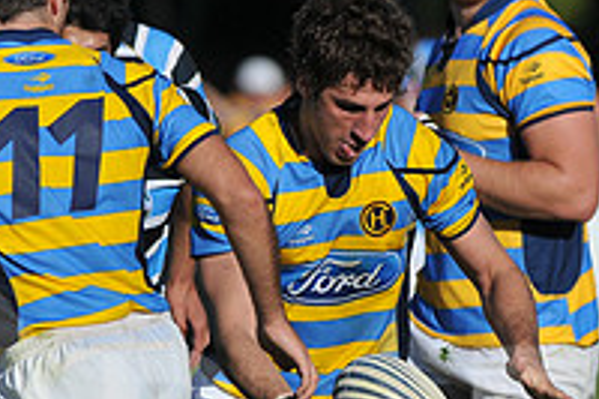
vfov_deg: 1.1
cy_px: 436
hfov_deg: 1.6
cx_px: 344
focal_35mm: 1304
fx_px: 21679
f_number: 3.5
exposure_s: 1/4000
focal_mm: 300
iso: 200
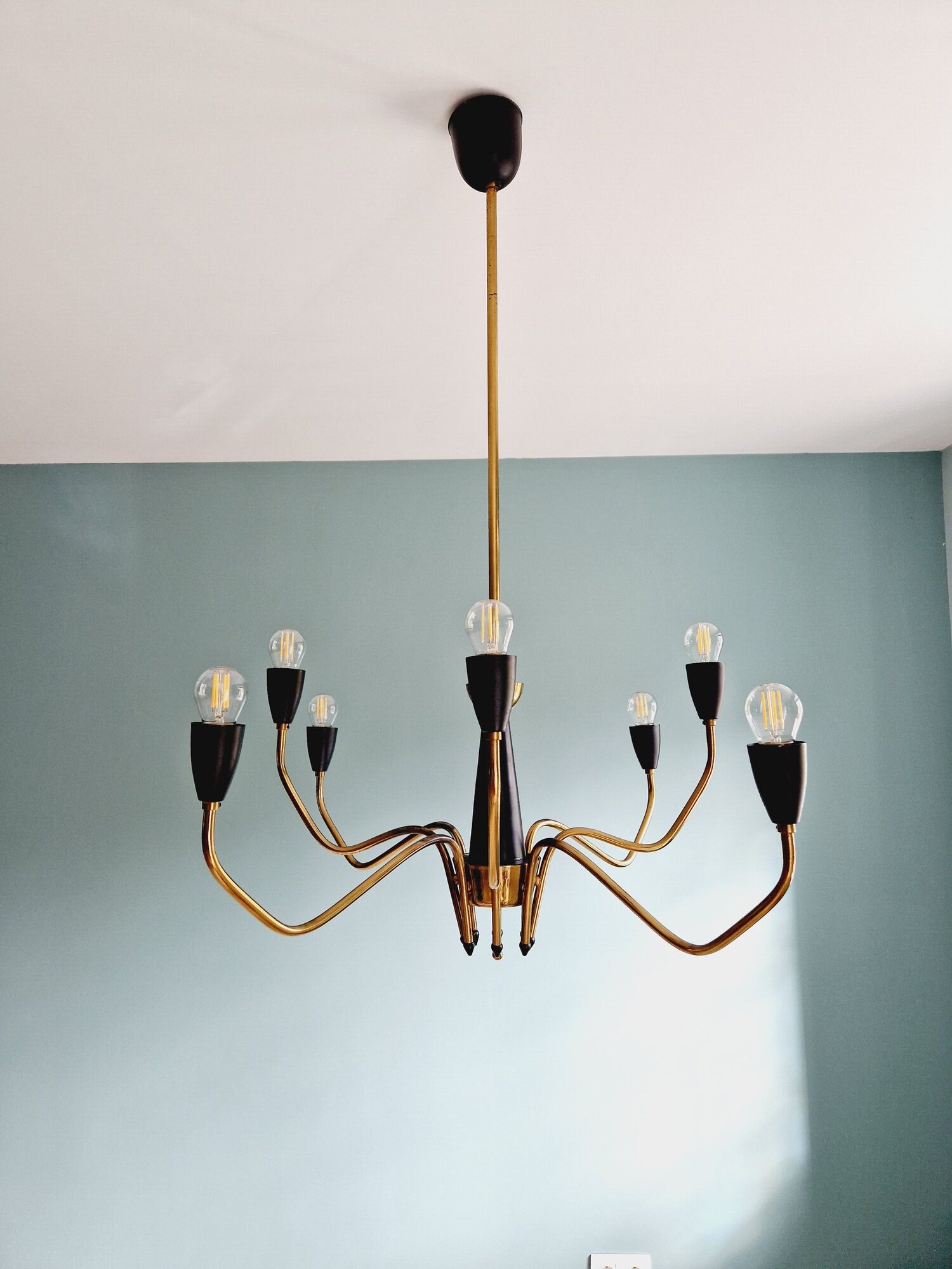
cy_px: 634
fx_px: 843
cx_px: 476
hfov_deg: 58.9
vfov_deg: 73.9
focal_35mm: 23
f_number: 1.8
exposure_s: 1/180
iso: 200
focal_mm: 5.4
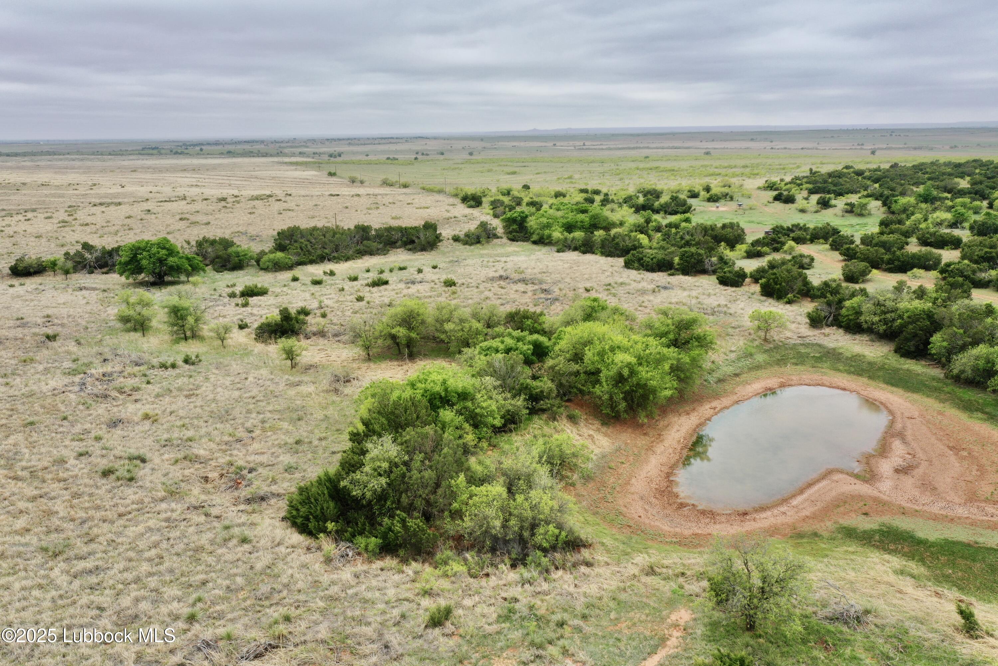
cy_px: 333
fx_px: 776
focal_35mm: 28
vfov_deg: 46.4
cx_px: 499
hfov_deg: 65.5
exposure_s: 1/240
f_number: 6.3
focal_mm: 10.26
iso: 100
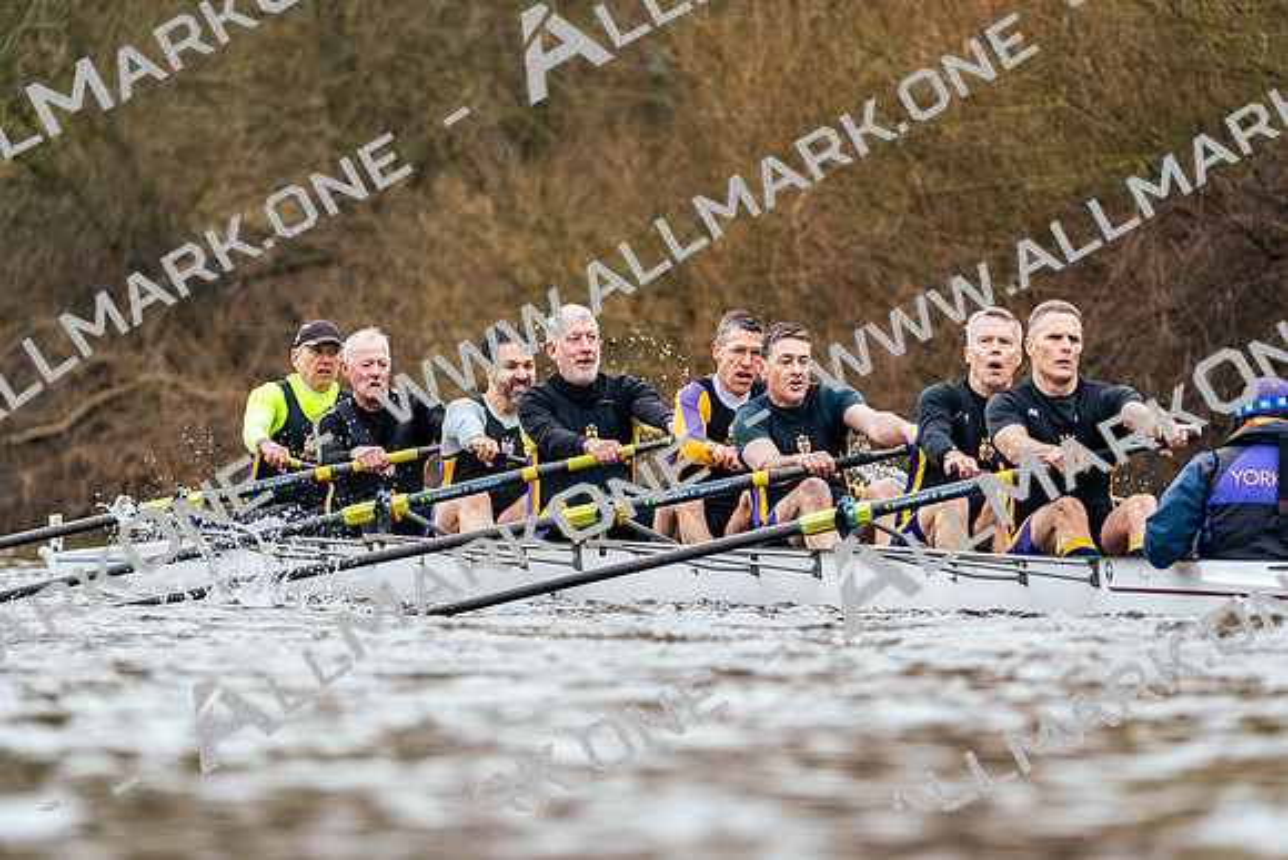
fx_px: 16425
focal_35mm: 459
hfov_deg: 4.5
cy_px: 430
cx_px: 644
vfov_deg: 3.0
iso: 2000
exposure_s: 1/2000
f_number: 6.3
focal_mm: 459
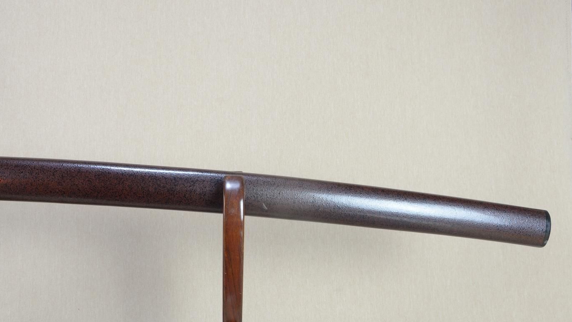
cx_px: 282
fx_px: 485
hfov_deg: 61.0
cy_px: 186
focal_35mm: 32
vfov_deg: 36.6
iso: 400
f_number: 11
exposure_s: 1/1.6
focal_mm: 20
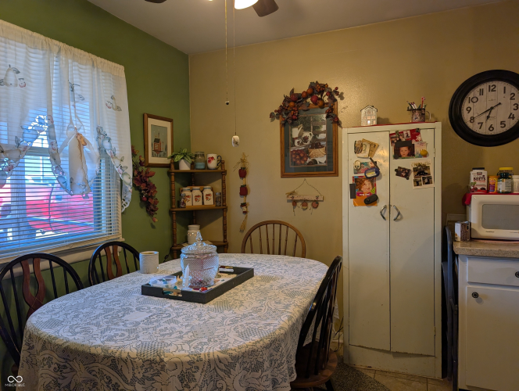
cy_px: 196
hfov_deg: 71.5
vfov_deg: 56.9
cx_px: 260
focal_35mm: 24
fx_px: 360
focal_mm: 6.9
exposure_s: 1/40
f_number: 1.68
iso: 24
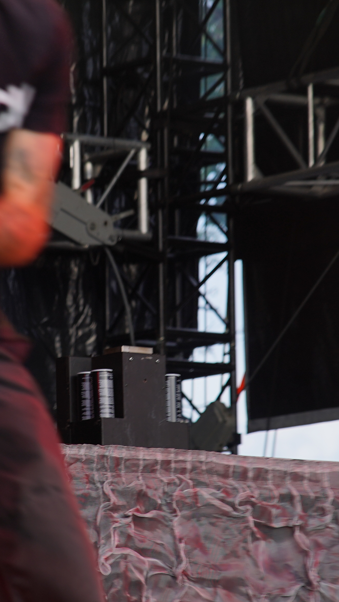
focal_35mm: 256
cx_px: 112
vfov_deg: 8.4
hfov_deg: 4.7
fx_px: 4091
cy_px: 286
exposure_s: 1/50
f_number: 4.5
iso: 100
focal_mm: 96
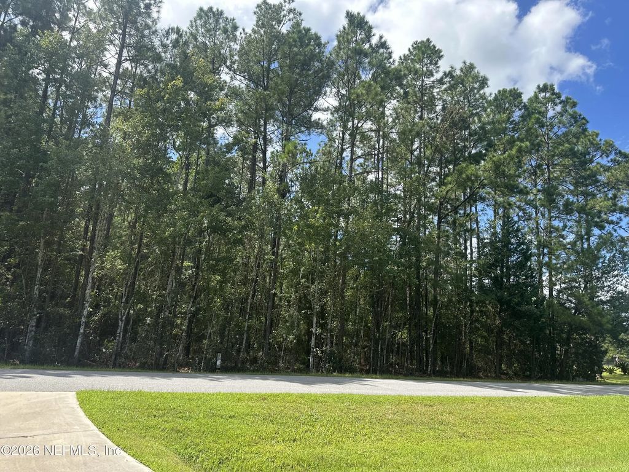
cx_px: 314
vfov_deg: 56.8
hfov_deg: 71.6
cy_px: 236
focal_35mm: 24
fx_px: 436
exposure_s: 1/1845
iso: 80
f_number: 1.78
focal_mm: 6.86
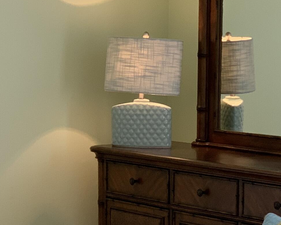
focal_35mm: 156
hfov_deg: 12.4
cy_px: 260
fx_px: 1298
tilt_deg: -9.5
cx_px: 147
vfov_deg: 9.8
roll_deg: -1.3
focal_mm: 6
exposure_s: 1/120
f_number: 2.4
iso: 100
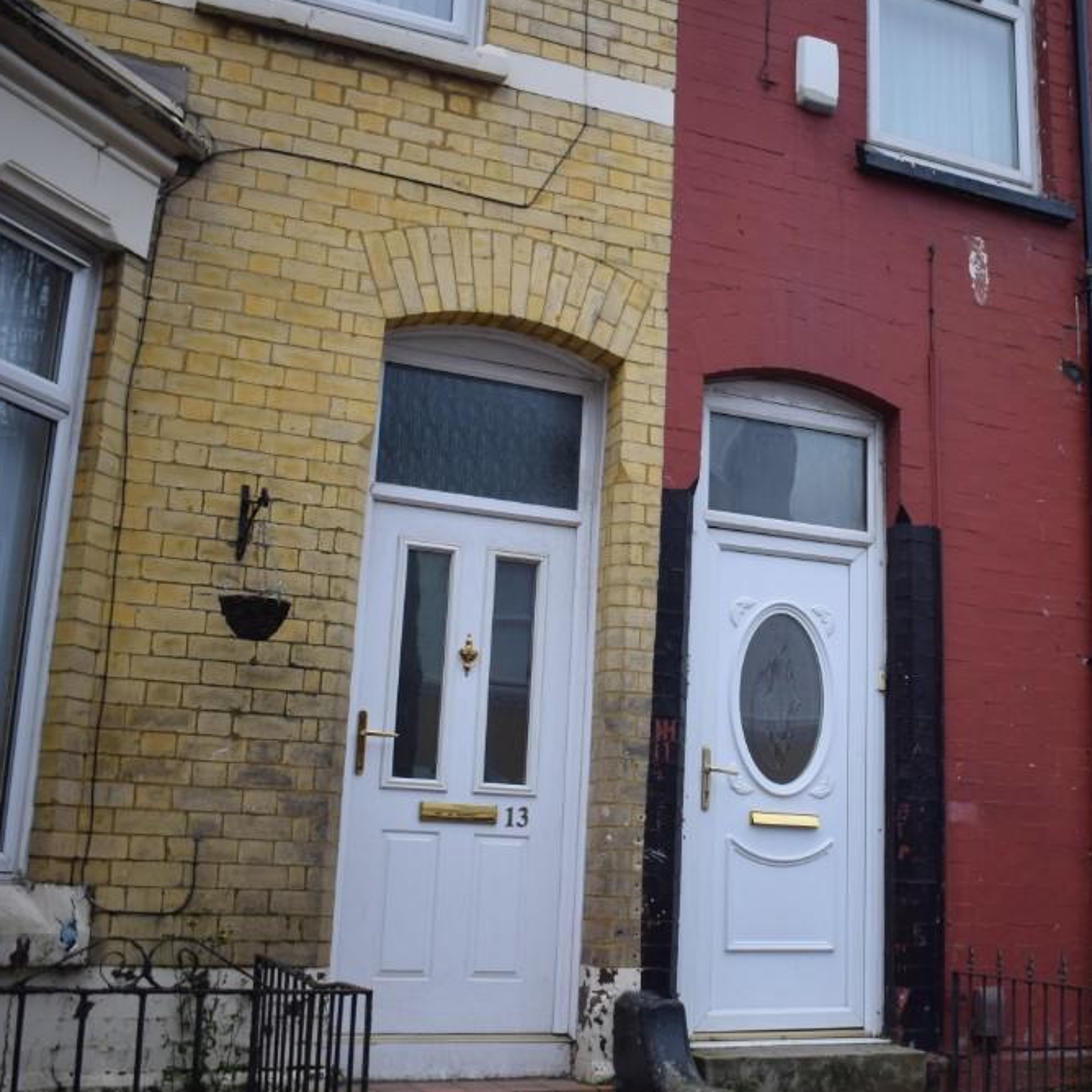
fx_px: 1535
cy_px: 550
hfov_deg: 38.7
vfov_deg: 39.2
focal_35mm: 43
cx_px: 736
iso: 100
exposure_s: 1/125
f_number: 3.8
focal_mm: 22
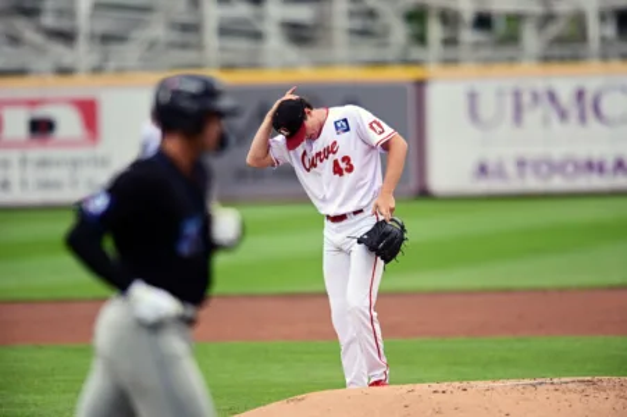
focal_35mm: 400
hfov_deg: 5.2
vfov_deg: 3.4
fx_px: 6961
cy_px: 208
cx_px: 314
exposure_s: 1/2500
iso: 1000
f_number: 4
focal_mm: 400
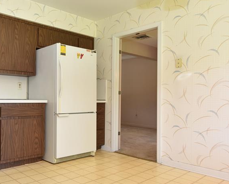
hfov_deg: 52.8
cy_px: 97
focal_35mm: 32
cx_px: 53
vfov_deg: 45.8
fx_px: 217
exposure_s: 1/80
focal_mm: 19
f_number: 4.5
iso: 800
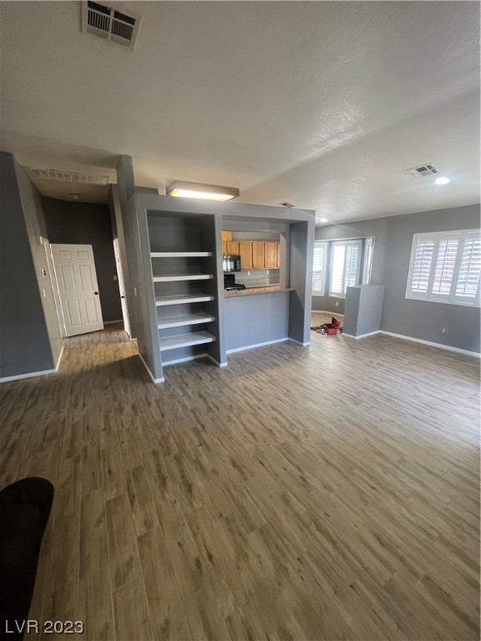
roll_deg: +1.0
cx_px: 240
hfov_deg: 89.9
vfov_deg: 106.2
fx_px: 241
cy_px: 320
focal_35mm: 13
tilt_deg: -16.0
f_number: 1.8
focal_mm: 1.57
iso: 250
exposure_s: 1/120
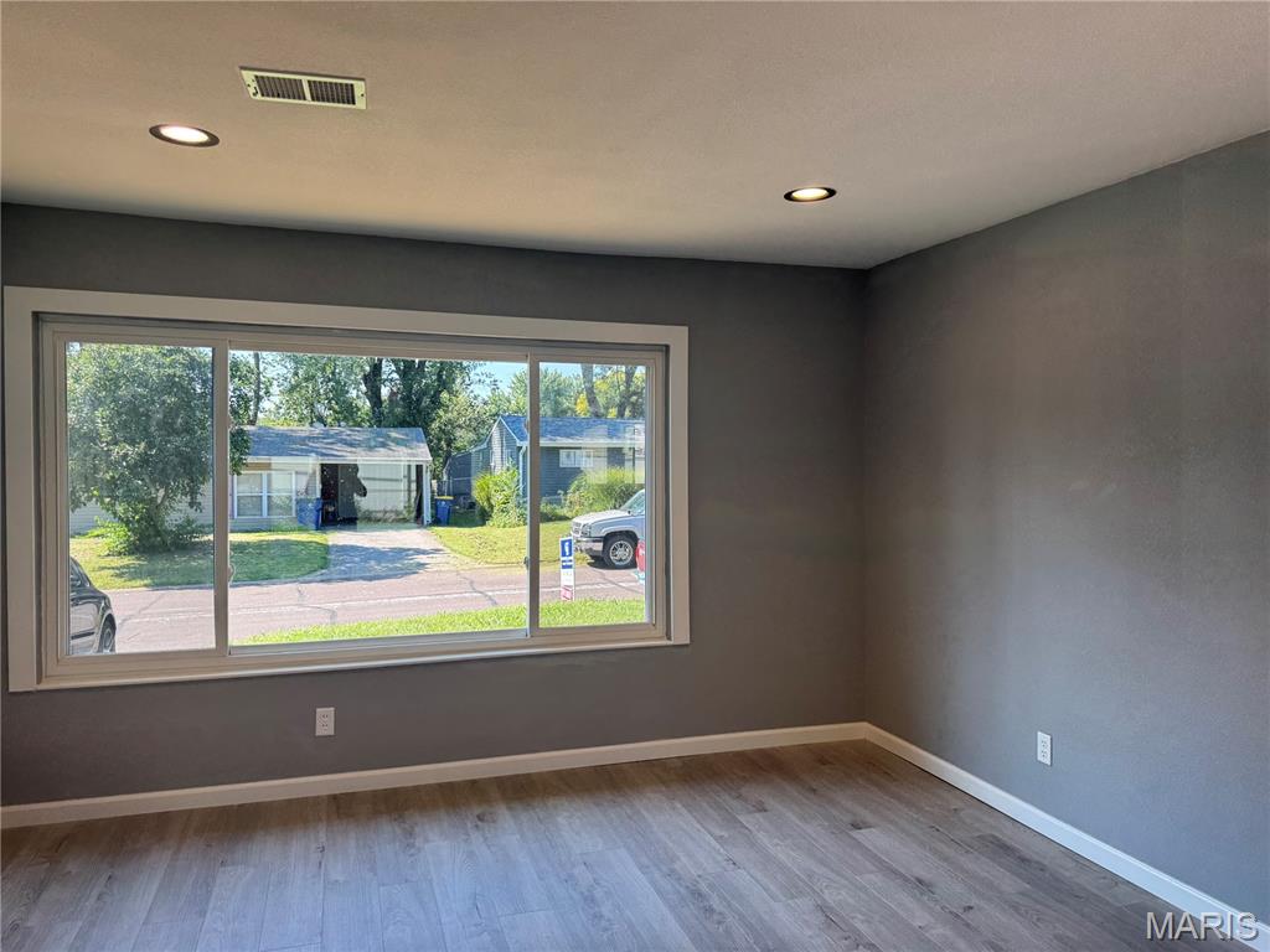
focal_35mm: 24
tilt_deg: -2.2
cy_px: 476
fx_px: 881
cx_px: 635
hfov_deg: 71.6
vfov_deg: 56.8
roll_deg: -0.8
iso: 80
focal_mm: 6.76
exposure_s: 1/267
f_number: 1.78
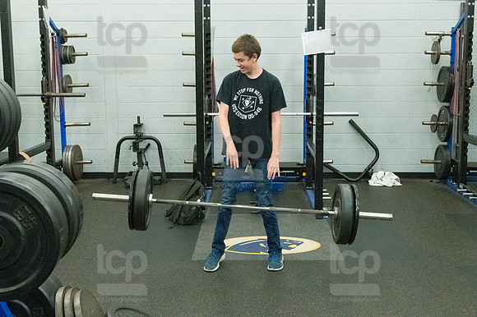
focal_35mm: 48
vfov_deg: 28.0
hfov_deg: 41.1
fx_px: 636
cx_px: 238
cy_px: 158
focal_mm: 32
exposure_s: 1/400
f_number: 5.6
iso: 10000
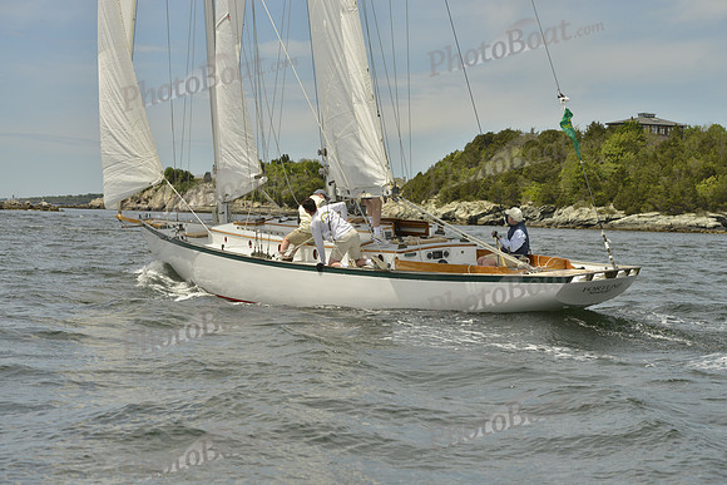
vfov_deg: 14.0
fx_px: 1979
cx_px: 364
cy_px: 242
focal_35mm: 98
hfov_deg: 20.8
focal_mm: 98
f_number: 9
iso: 280
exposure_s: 1/1600
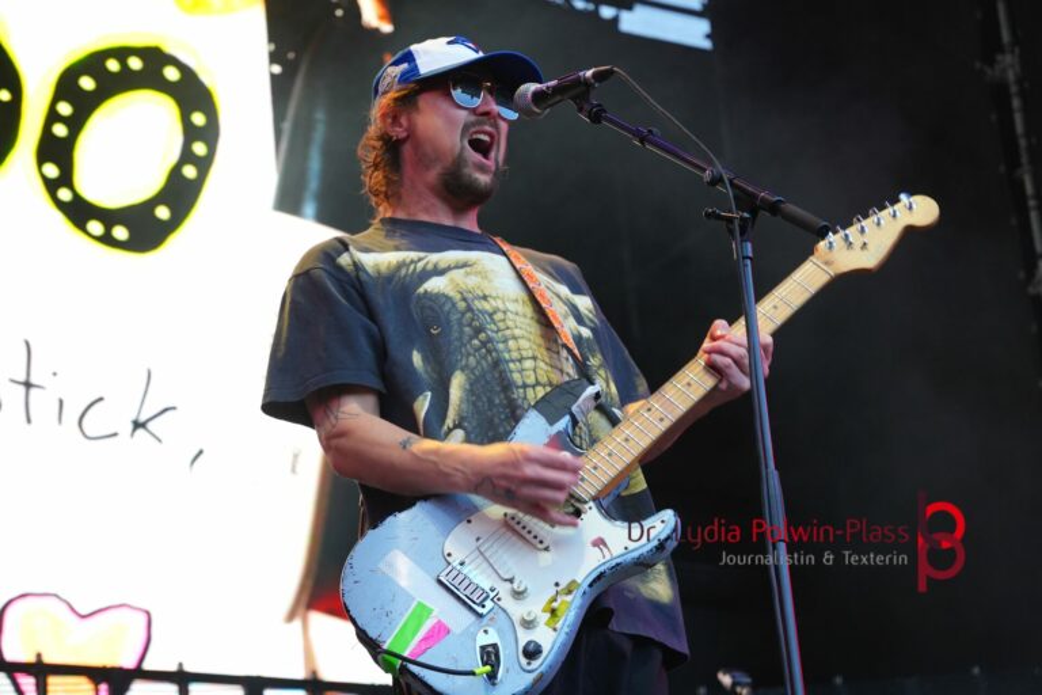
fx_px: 2952
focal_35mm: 102
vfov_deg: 13.4
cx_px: 521
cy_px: 348
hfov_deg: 20.0
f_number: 5
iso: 640
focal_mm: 68
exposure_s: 1/160
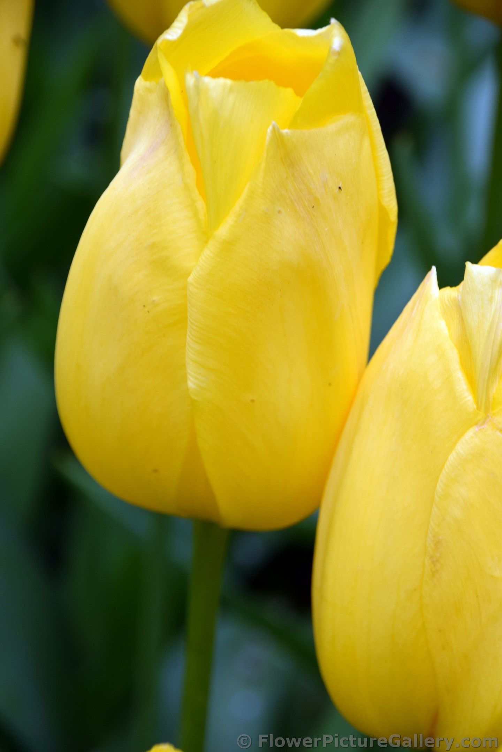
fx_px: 4078
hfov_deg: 7.0
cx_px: 251
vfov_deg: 10.5
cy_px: 376
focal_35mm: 195
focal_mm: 130
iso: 360
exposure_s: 1/250
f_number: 8
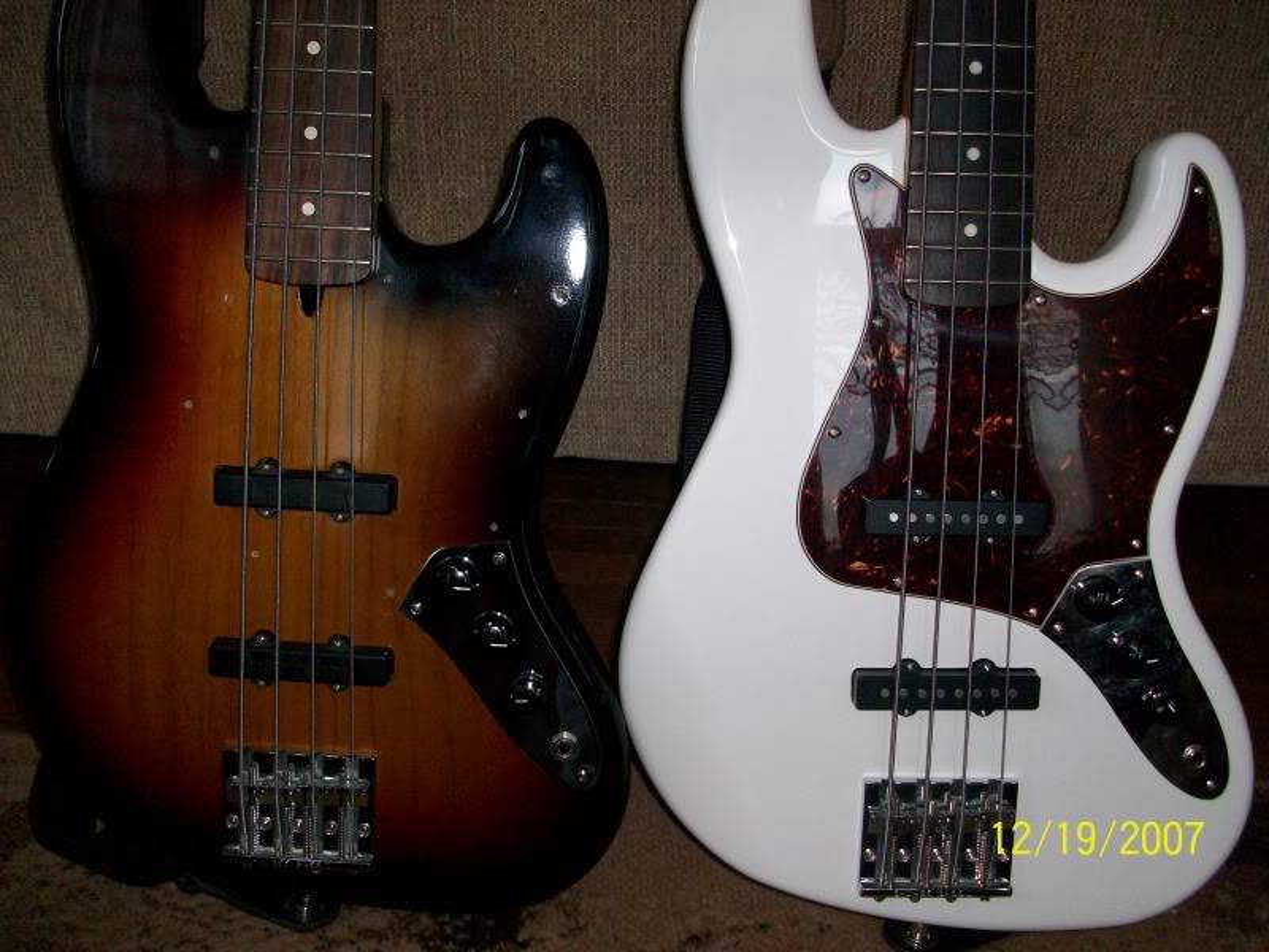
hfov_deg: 54.0
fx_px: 1246
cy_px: 476
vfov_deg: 41.8
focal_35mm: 34
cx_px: 634
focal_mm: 5.7
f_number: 2.8
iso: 160
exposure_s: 1/60
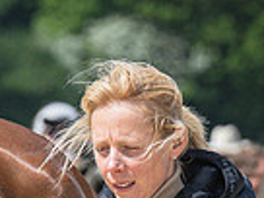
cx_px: -176
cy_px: 148
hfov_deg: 1.6
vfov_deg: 1.2
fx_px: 9617
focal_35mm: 1261
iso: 200
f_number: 5
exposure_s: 1/2000
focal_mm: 140
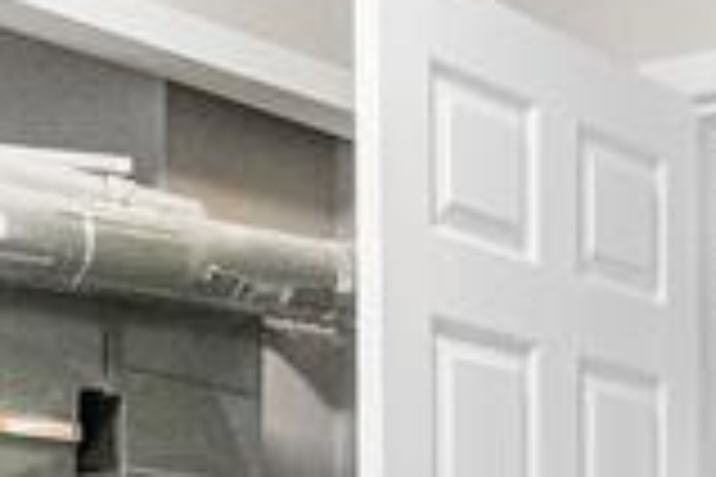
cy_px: 896
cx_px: 315
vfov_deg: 11.8
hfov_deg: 19.2
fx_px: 2112
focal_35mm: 106
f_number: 7.1
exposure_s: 1/160
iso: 12800
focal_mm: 16.5
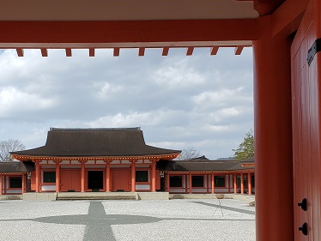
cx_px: 104
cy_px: 171
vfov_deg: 28.8
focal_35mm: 50
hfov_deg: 37.7
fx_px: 464
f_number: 2.4
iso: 50
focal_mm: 4.3
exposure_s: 1/1315
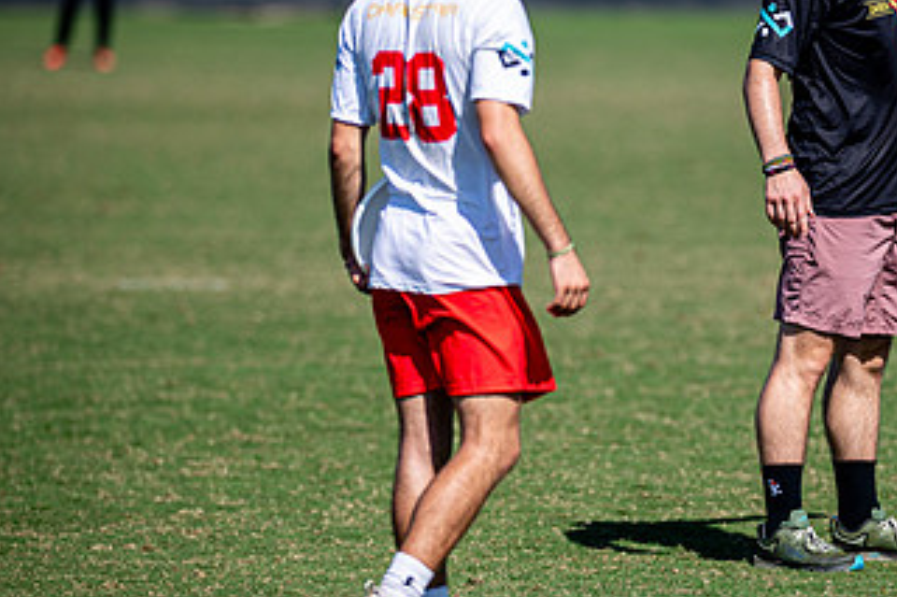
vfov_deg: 3.4
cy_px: 223
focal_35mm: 399
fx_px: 9936
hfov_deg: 5.2
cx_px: 715
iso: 125
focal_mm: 220
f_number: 3.2
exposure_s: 1/2500
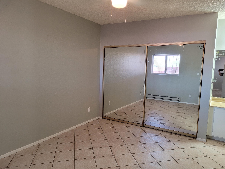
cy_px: 84
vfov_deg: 53.1
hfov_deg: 67.3
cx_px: 112
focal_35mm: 26
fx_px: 169
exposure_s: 1/59
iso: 200
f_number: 1.8
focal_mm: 5.4
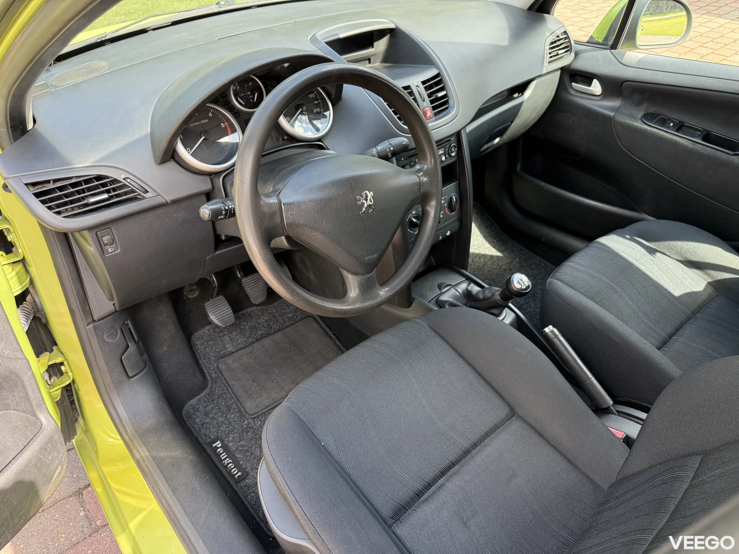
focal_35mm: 24
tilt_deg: -39.1
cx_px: 370
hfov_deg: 71.6
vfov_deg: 56.8
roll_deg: +0.0
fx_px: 512
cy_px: 277
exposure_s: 1/166
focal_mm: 6.76
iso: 160
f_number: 1.78
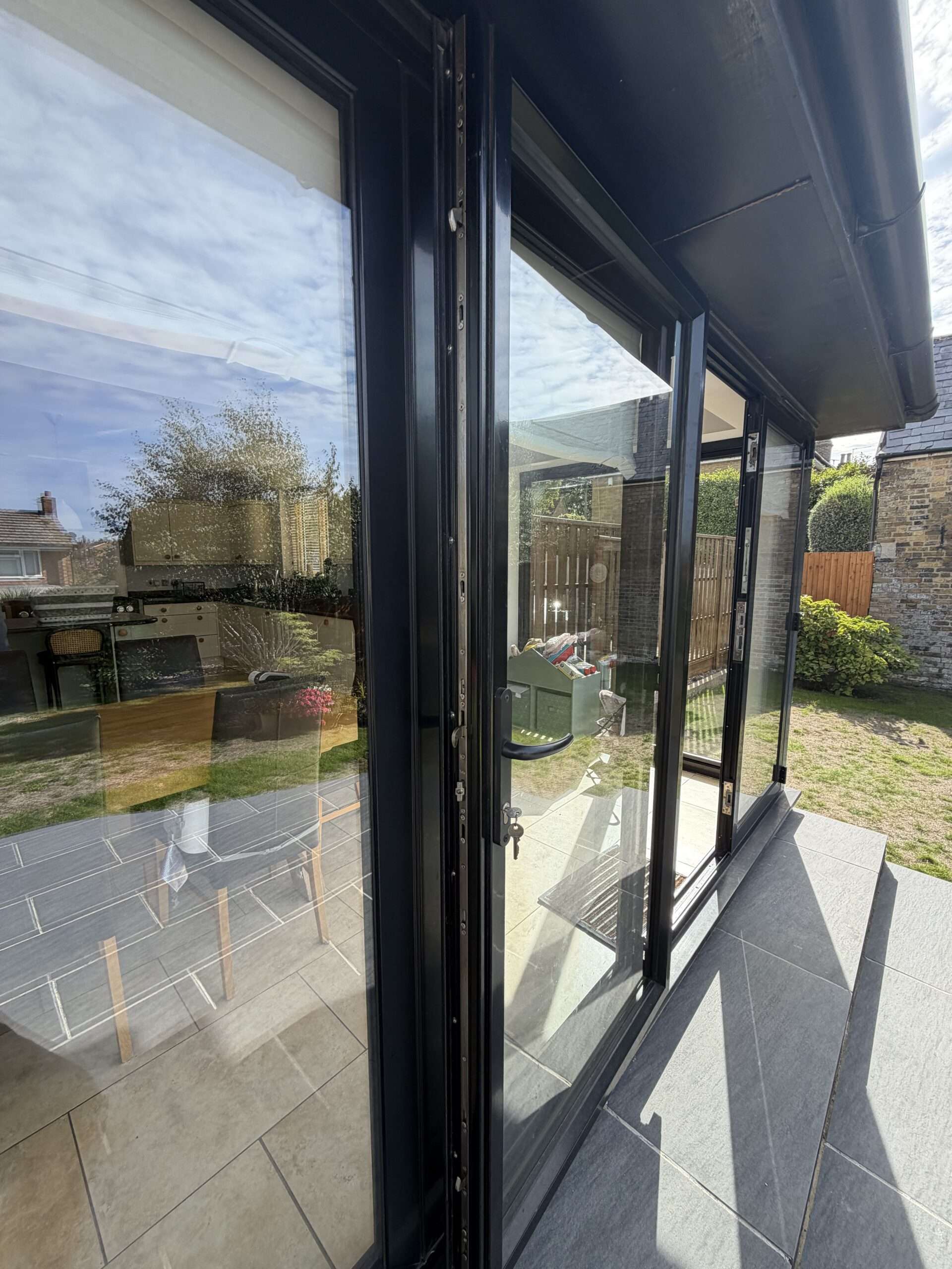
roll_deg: -0.2
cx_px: 476
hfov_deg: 85.7
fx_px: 513
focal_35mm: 14
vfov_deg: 102.1
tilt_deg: -6.6
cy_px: 634
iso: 50
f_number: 2.2
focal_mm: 2.22
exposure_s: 1/502
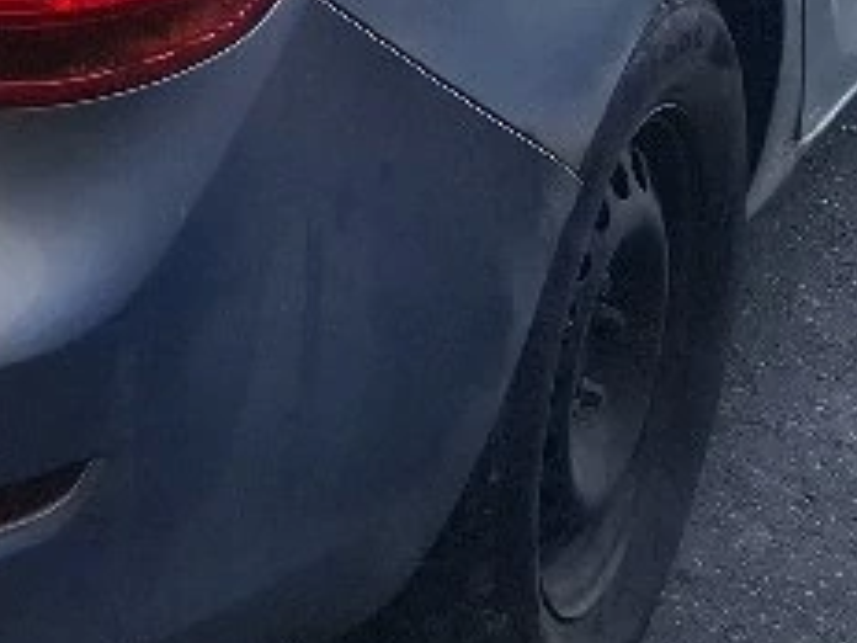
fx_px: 2451
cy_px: -285
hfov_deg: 18.7
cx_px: -181
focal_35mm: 99
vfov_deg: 14.1
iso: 50
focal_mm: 5.54
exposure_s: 1/909
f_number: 1.8
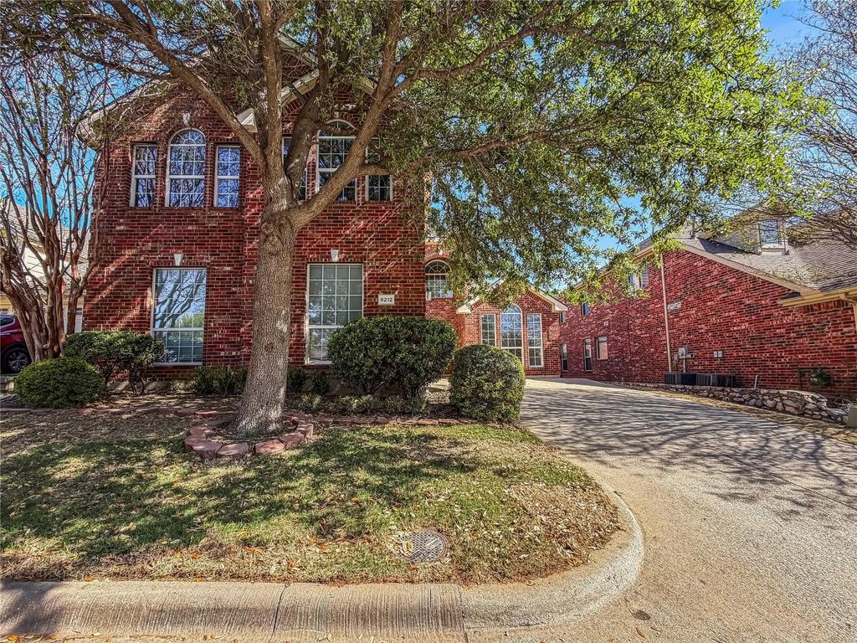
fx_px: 347
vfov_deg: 85.7
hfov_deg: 102.1
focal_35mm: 14
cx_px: 428
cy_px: 322
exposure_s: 1/500
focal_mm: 2.22
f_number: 2.2
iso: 40
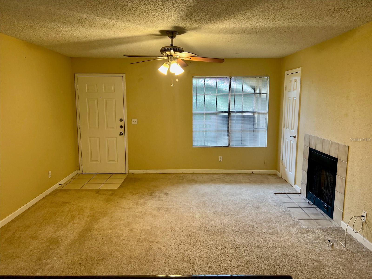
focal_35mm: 26
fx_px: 279
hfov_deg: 67.3
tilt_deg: -9.1
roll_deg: -0.3
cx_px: 186
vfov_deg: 53.1
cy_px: 140
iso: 125
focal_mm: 5.7
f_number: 1.5
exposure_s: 1/120
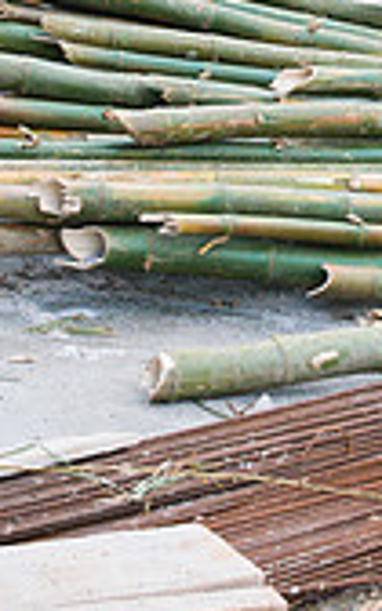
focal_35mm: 127
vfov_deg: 16.2
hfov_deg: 10.3
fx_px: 2115
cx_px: 320
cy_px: 42
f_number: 6.3
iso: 1000
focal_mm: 36
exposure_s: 1/125
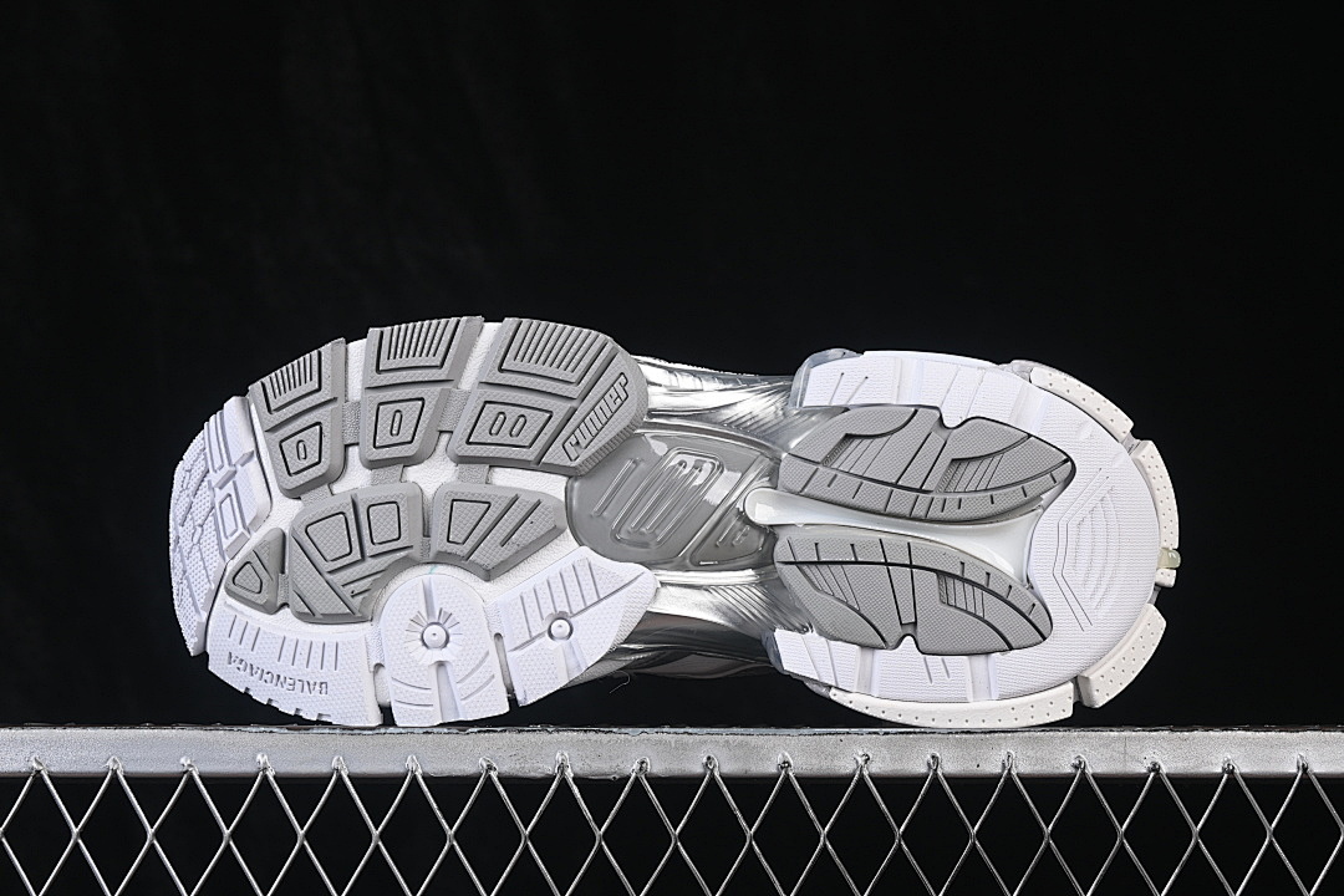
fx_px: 2800
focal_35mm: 75
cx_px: 672
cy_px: 448
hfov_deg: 27.0
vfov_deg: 18.2
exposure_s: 1/80
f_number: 8
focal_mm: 50
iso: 160
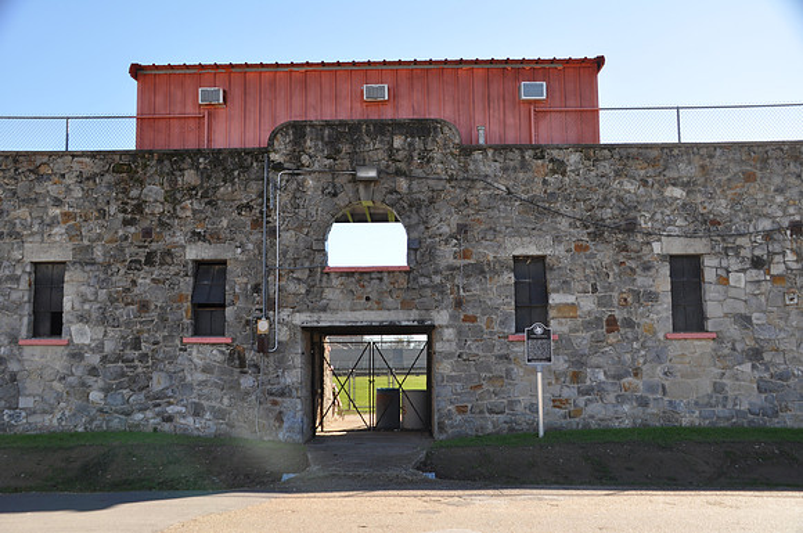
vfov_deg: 36.8
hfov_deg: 53.2
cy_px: 266
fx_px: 802
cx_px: 402
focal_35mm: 36
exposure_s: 1/160
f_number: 6.3
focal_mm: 24
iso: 200
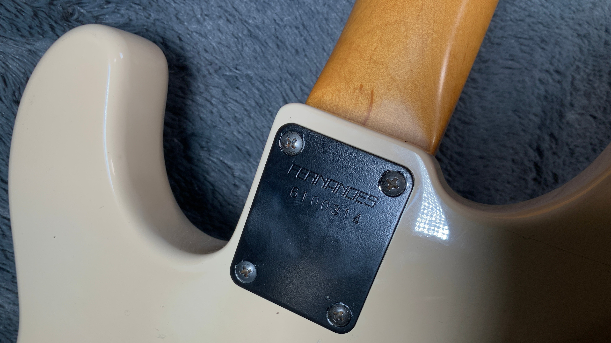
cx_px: 308
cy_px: 229
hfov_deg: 61.0
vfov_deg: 36.3
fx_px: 518
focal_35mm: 32
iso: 20
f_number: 1.8
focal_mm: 3
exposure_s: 1/104
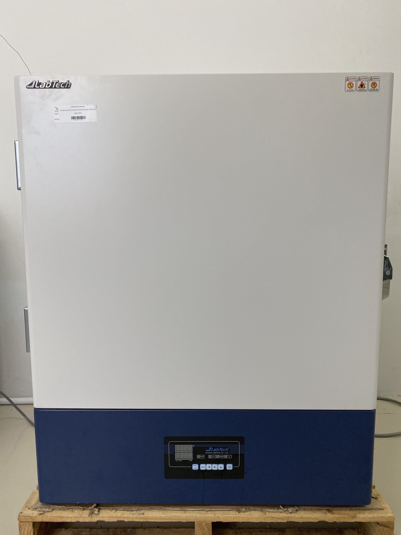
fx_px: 402
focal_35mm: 26
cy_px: 268
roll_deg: +1.6
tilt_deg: -8.1
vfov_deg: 67.3
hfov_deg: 53.1
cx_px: 200
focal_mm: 4.25
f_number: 1.8
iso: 125
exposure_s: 1/100
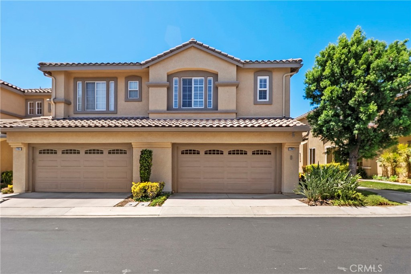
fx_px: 171
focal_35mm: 15
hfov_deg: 100.4
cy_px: 137
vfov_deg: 77.3
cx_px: 206
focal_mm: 10
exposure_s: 1/320
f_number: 5.6
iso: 100
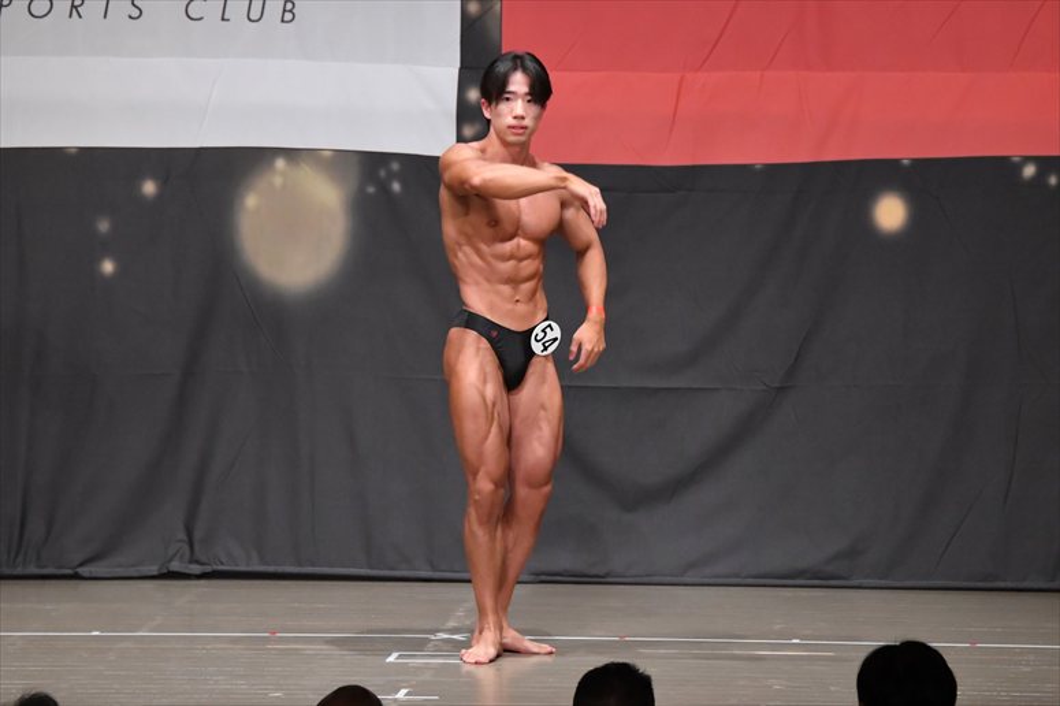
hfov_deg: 9.5
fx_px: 6386
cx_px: 530
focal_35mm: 217
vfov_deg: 6.3
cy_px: 353
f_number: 5.6
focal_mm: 145
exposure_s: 1/400
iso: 6400
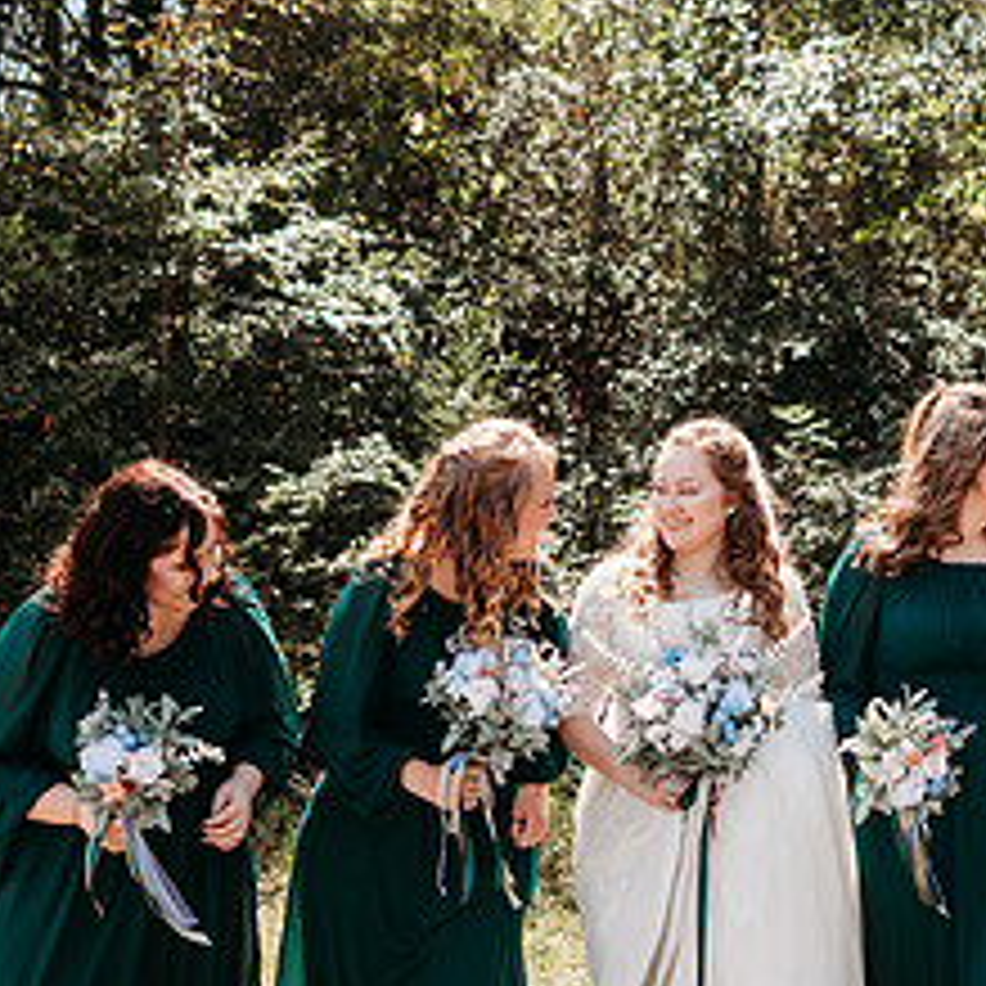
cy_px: 466
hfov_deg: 31.2
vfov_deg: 31.6
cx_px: 711
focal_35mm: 54
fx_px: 1740
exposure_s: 1/1250
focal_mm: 24
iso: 100
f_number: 2.2
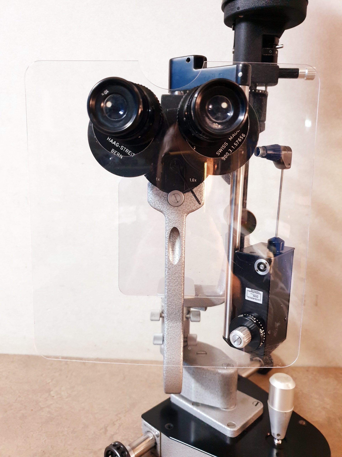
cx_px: 171
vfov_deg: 67.3
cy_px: 228
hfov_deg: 53.1
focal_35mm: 26
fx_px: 343
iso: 320
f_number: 1.5
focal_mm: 4.3
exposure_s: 1/50
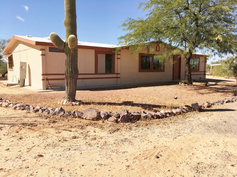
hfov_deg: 61.7
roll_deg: -1.6
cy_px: 88
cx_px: 118
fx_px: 199
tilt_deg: -6.8
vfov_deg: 48.2
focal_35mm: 29
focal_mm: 4.15
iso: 25
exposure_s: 1/1399
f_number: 2.2
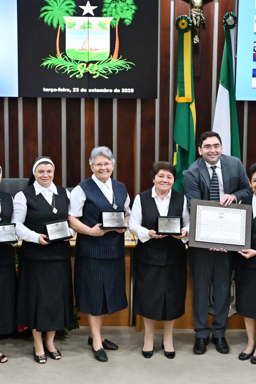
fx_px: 1163
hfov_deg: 12.5
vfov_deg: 18.7
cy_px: 222
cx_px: 189
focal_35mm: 109
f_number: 6.3
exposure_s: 1/160
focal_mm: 56
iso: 6400
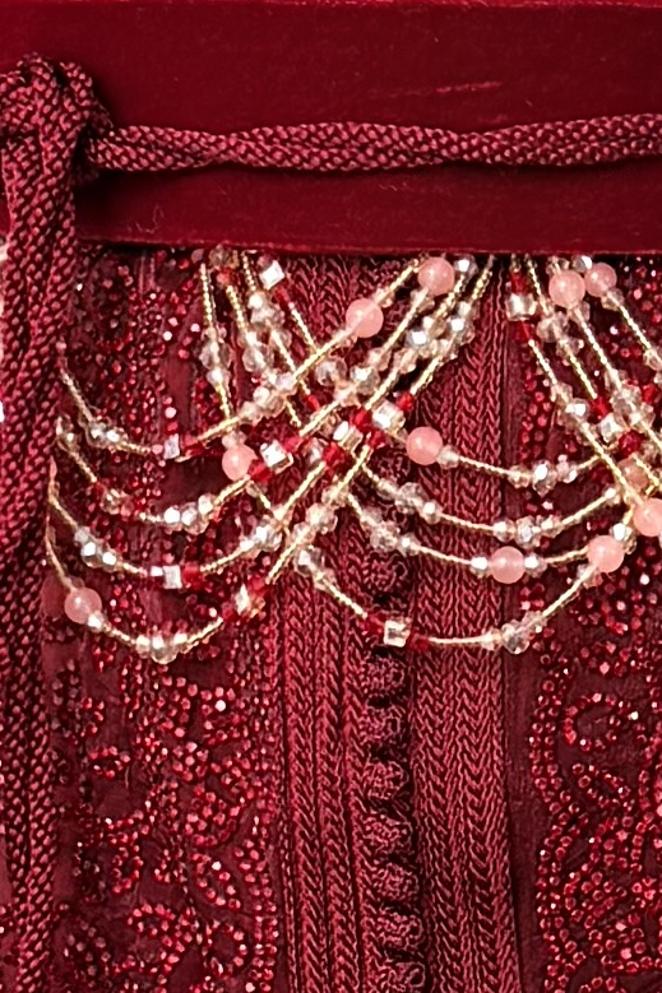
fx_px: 5050
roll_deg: +1.1
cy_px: 1127
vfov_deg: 11.1
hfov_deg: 7.5
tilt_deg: -10.2
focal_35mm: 183
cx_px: 552
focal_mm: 6.76
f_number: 1.78
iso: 64
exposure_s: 1/121
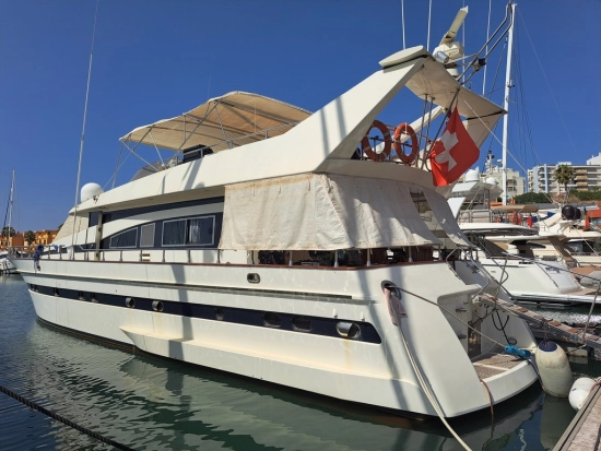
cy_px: 226
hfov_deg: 71.6
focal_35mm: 24
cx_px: 300
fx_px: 417
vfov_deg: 56.9
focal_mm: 5.23
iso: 50
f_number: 1.8
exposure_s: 1/3049
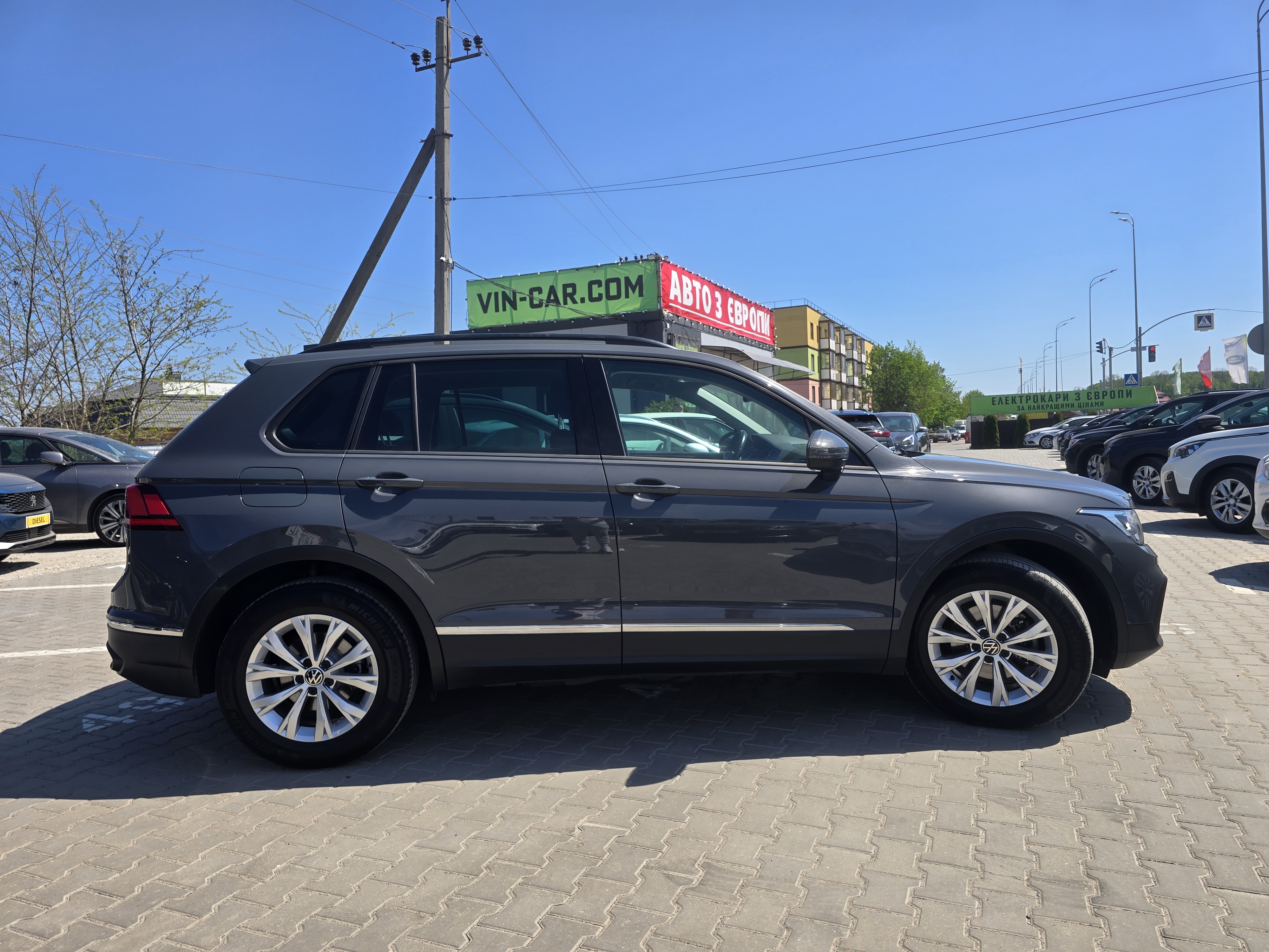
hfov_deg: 73.9
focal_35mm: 23
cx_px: 634
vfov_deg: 58.9
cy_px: 476
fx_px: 843
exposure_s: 1/717
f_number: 1.7
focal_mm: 6.3
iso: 12
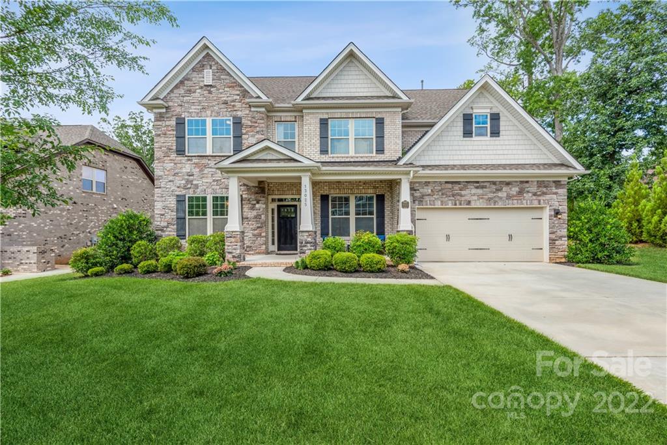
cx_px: 334
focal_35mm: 16
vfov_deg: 73.8
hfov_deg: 96.7
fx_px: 296
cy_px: 222
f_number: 11
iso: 200
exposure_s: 1/80
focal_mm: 16
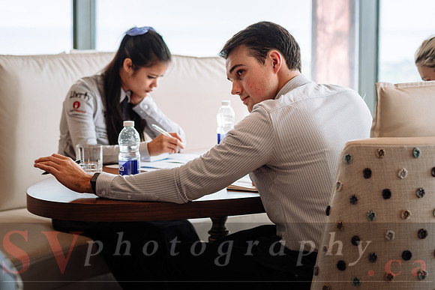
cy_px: 145
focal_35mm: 96
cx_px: 210
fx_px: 1156
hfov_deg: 21.3
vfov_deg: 14.3
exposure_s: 1/125
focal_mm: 60
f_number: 3.2
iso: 200
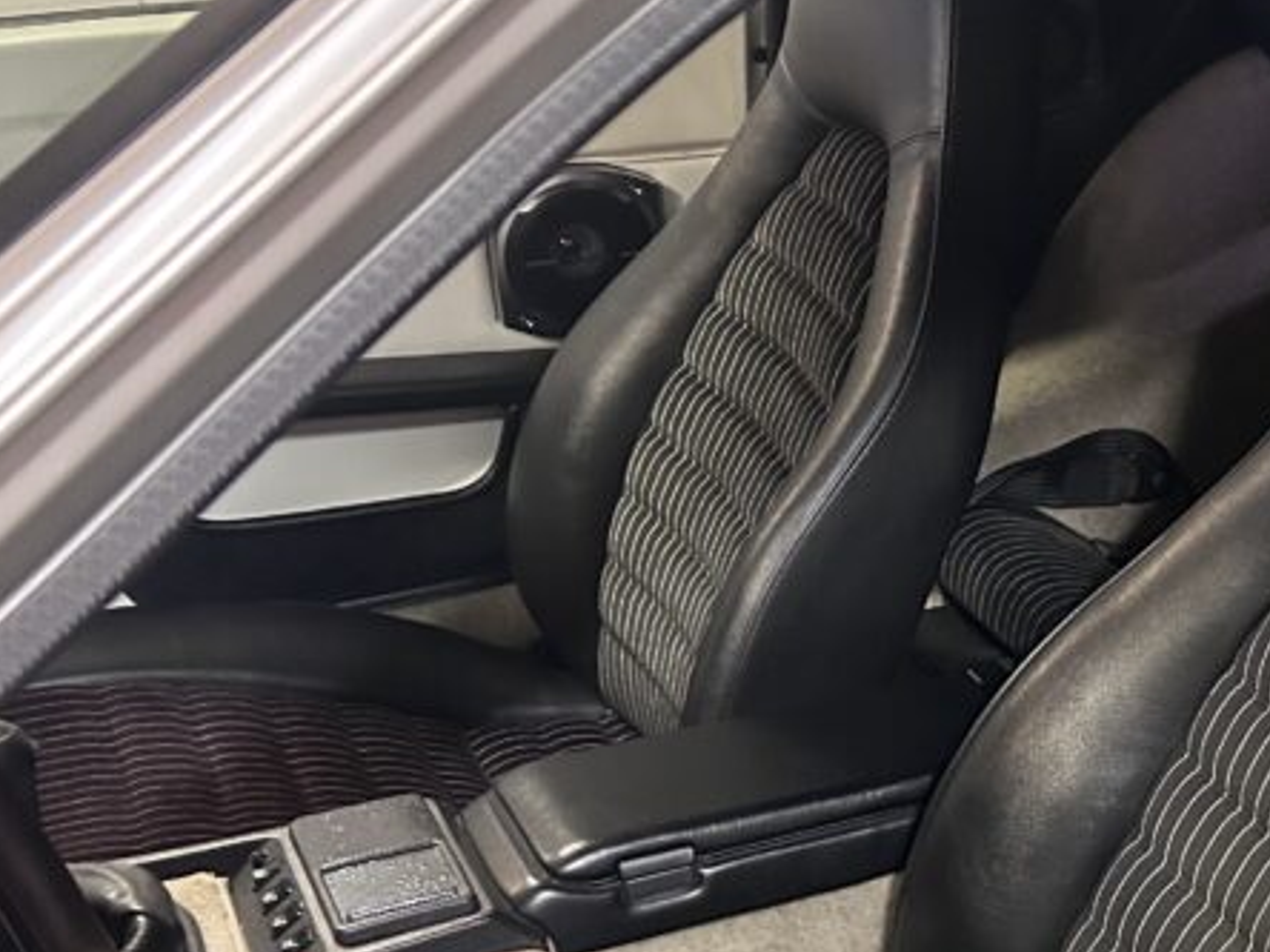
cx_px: 1213
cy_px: 838
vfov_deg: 23.8
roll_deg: -3.4
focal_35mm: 60
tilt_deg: -32.2
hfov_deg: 30.3
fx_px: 2201
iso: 640
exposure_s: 1/33
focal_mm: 5.7
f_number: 1.5
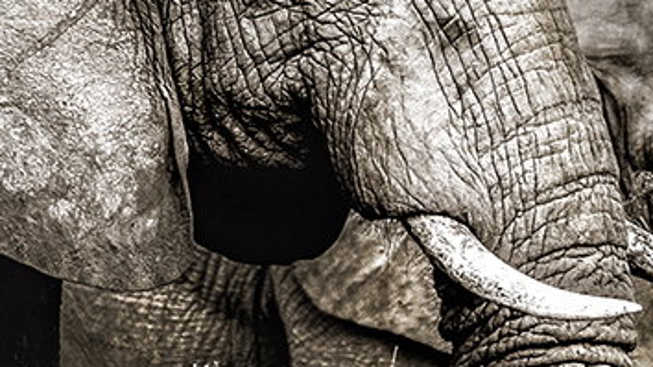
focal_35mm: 1531
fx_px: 26505
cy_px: 184
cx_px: 1122
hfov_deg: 1.4
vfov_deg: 0.8
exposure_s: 1/1000
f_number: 9
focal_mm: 270
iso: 1250
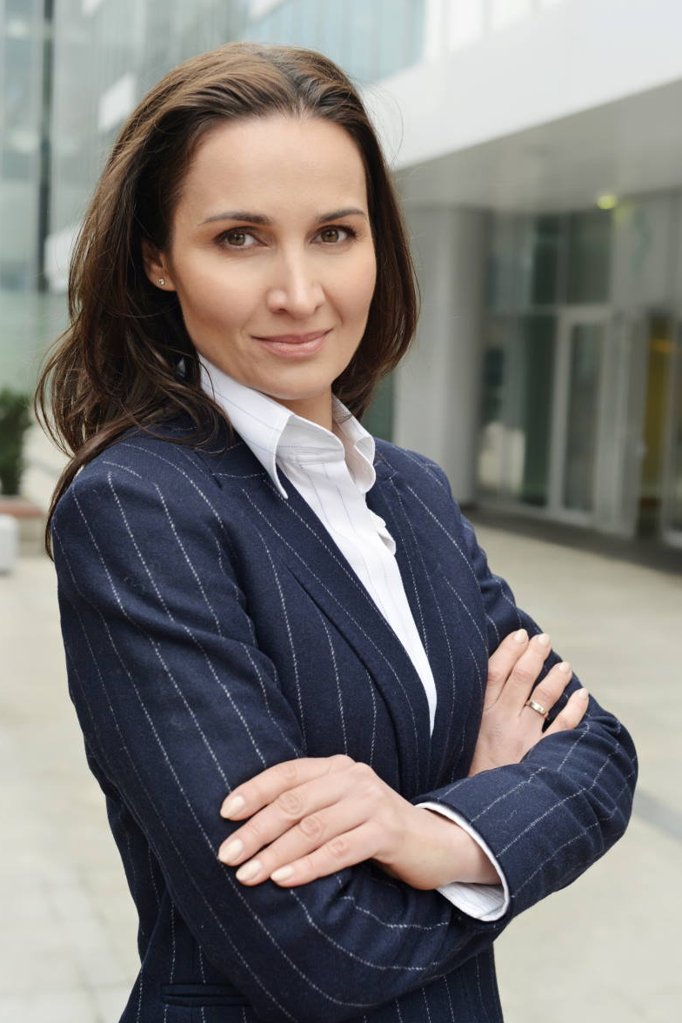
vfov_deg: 38.9
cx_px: 336
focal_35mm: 51
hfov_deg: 26.5
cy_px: 508
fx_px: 1449
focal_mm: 50
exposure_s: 1/200
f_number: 5.6
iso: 320
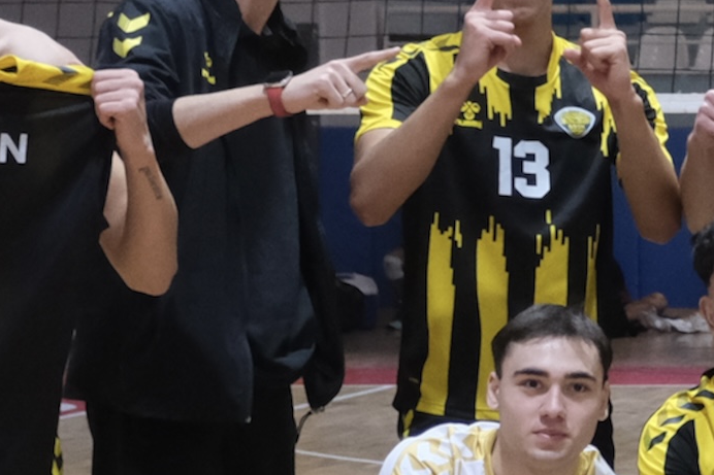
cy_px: 453
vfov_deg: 4.9
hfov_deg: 7.1
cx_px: 1484
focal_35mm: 278
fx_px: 5512
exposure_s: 1/500
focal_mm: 30.2
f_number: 4.5
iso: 3200
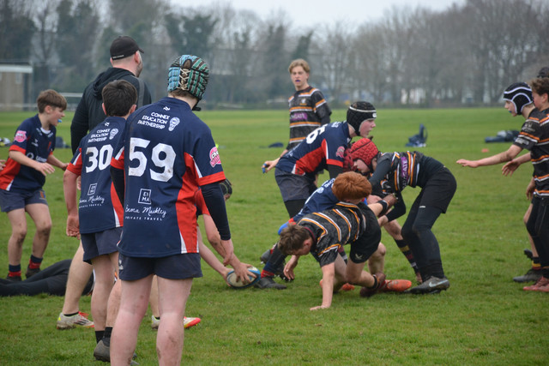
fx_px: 3203
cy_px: 183
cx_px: 274
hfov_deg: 9.8
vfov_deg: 6.5
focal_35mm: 210
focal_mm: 140
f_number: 5.6
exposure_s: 1/640
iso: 400
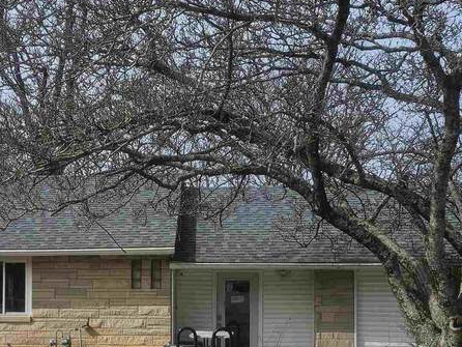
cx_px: 98
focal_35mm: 66
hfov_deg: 28.8
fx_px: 881
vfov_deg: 21.8
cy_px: 301
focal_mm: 6.3
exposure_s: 1/850
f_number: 1.7
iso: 10
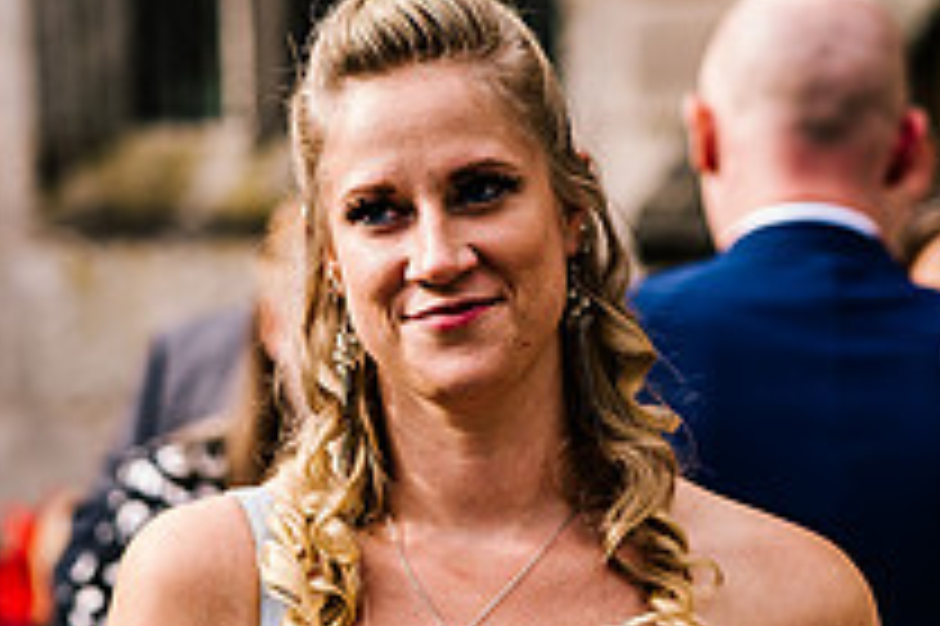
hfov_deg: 8.7
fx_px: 6157
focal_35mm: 236
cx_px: 369
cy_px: 340
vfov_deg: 5.8
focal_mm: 85
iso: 50
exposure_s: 1/250
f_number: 3.2
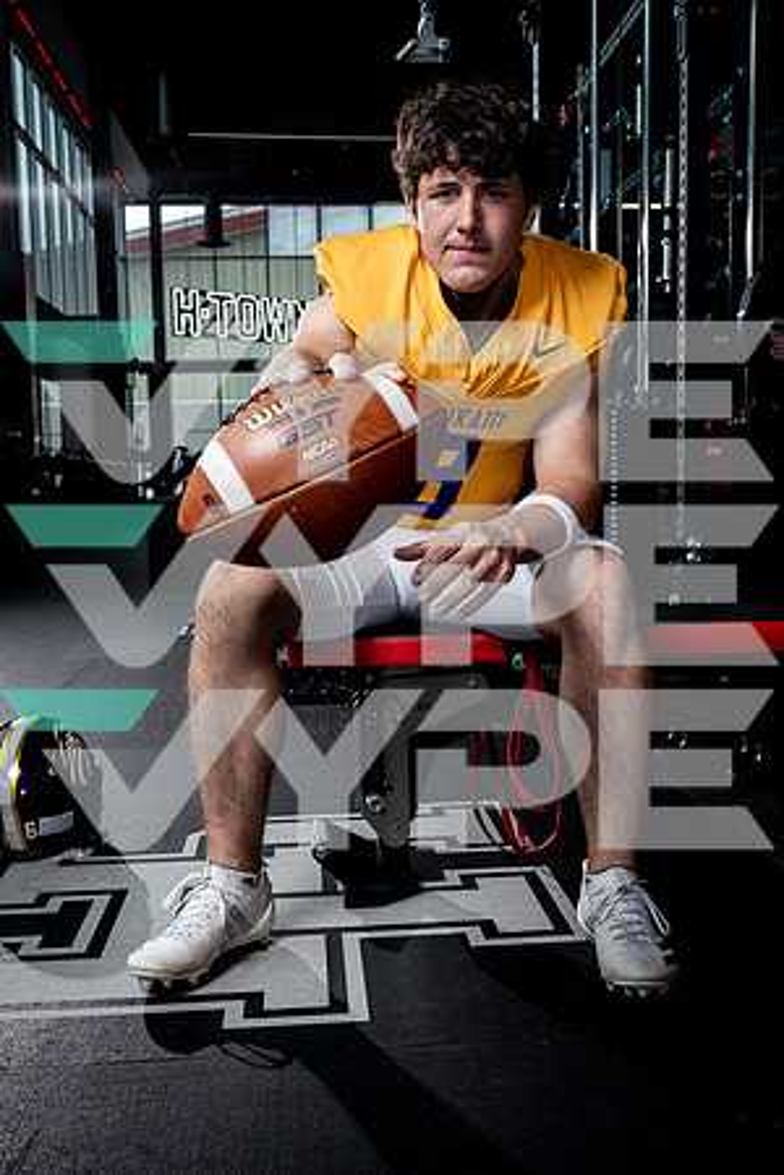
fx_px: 1209
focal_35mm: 37
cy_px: 588
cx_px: 392
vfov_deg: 51.9
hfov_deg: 35.9
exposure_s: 1/250
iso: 640
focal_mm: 37
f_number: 8
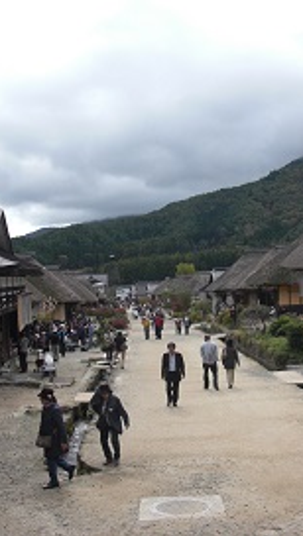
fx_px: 755
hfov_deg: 22.6
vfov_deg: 39.1
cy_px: 266
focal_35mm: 53
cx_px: 188
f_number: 2.8
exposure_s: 1/500
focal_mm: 6.3
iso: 50
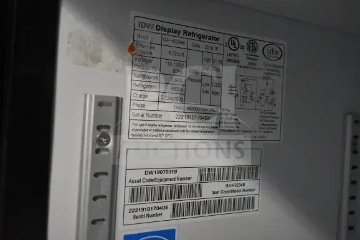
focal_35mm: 38
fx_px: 380
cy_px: 115
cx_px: 181
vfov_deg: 35.1
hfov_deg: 50.7
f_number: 6.3
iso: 6400
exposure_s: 1/160
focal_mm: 24
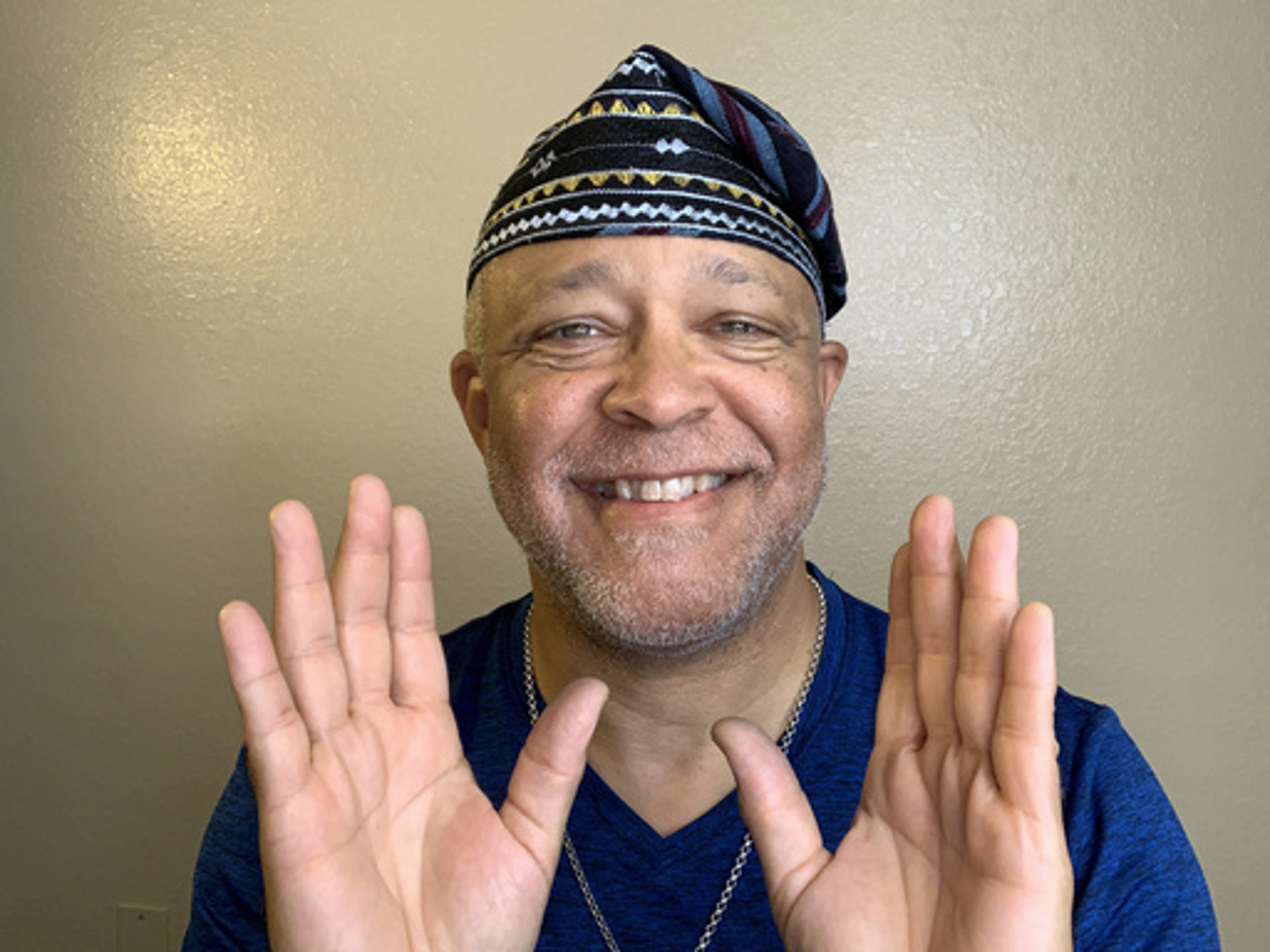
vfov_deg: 44.2
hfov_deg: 56.8
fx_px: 1174
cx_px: 635
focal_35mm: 32
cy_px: 476
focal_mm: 2.87
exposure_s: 1/60
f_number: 2.2
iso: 80
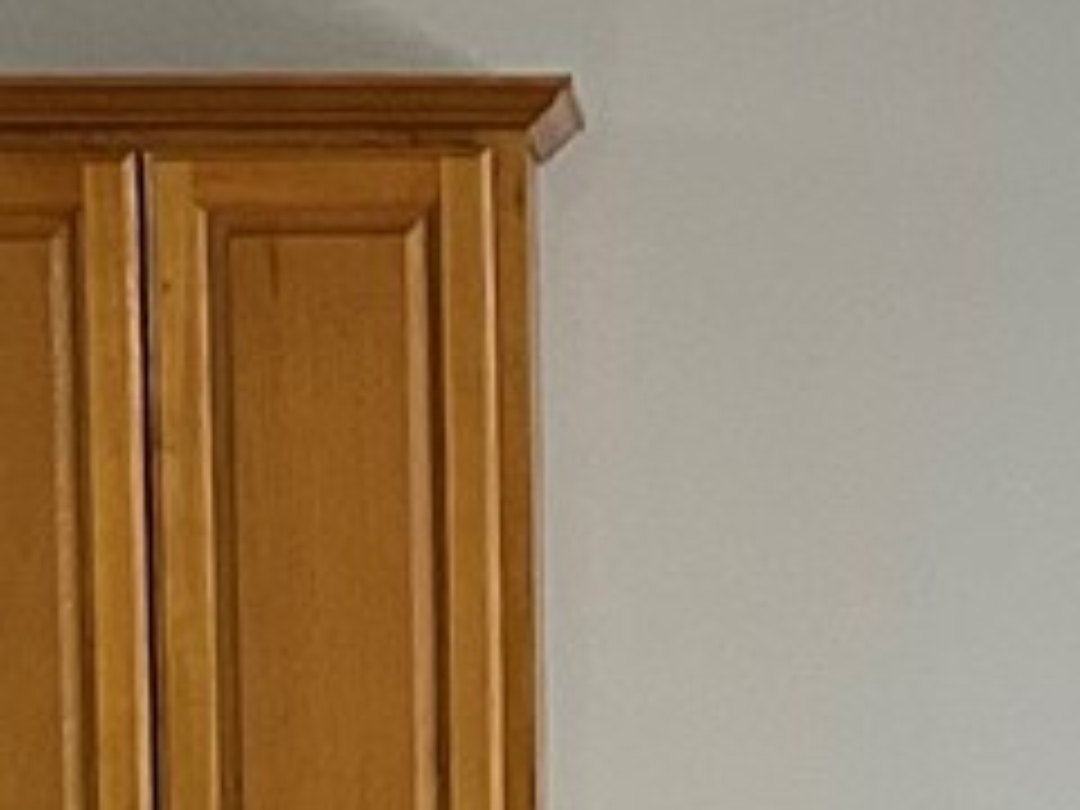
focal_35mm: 232
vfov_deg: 6.2
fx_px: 7238
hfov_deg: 8.5
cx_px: 792
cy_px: 1760
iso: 40
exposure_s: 1/60
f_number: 1.8
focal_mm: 3
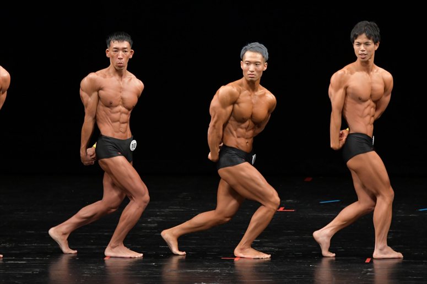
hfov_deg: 6.9
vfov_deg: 4.6
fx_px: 3557
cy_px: 142
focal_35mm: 300
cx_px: 214
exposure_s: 1/400
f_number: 5.6
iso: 2500
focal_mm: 200
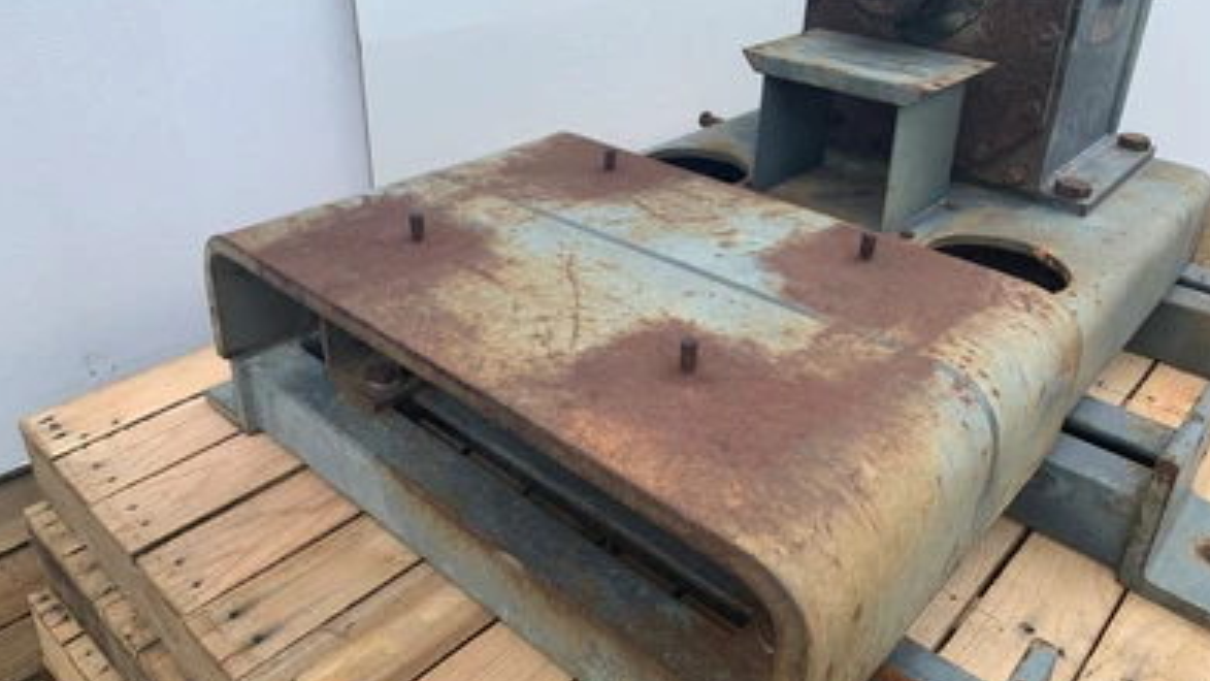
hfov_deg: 66.1
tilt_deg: -23.9
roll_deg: -2.3
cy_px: 251
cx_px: 607
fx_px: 931
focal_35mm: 29
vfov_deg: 39.9
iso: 25
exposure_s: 1/842
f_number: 1.8
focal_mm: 4.25
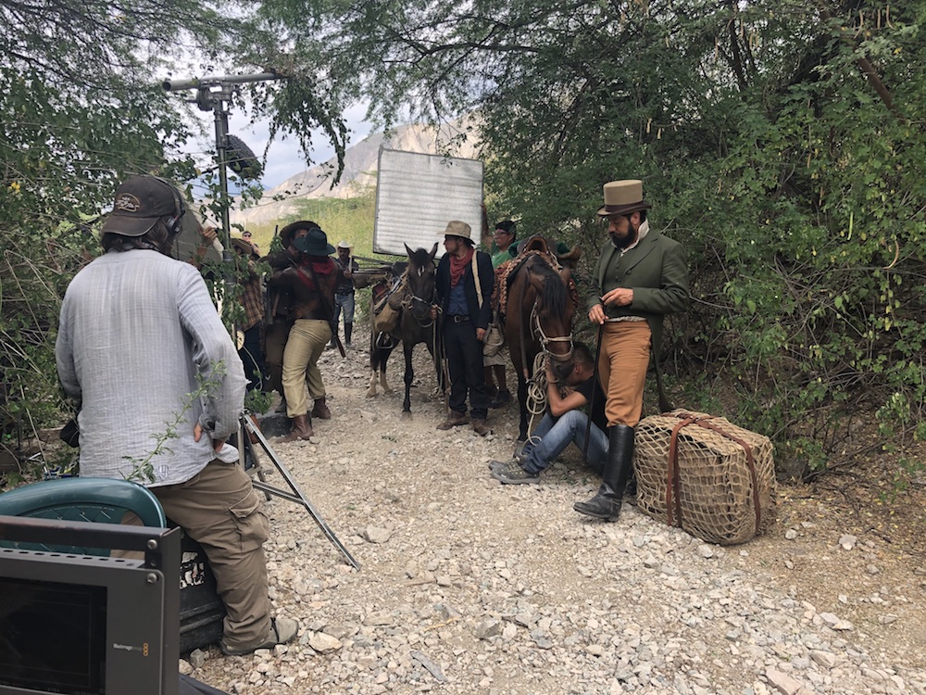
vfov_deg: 49.7
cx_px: 463
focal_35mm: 28
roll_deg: -0.9
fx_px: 749
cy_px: 348
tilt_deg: -3.8
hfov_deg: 63.4
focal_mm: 3.99
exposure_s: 1/326
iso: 20
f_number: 1.8
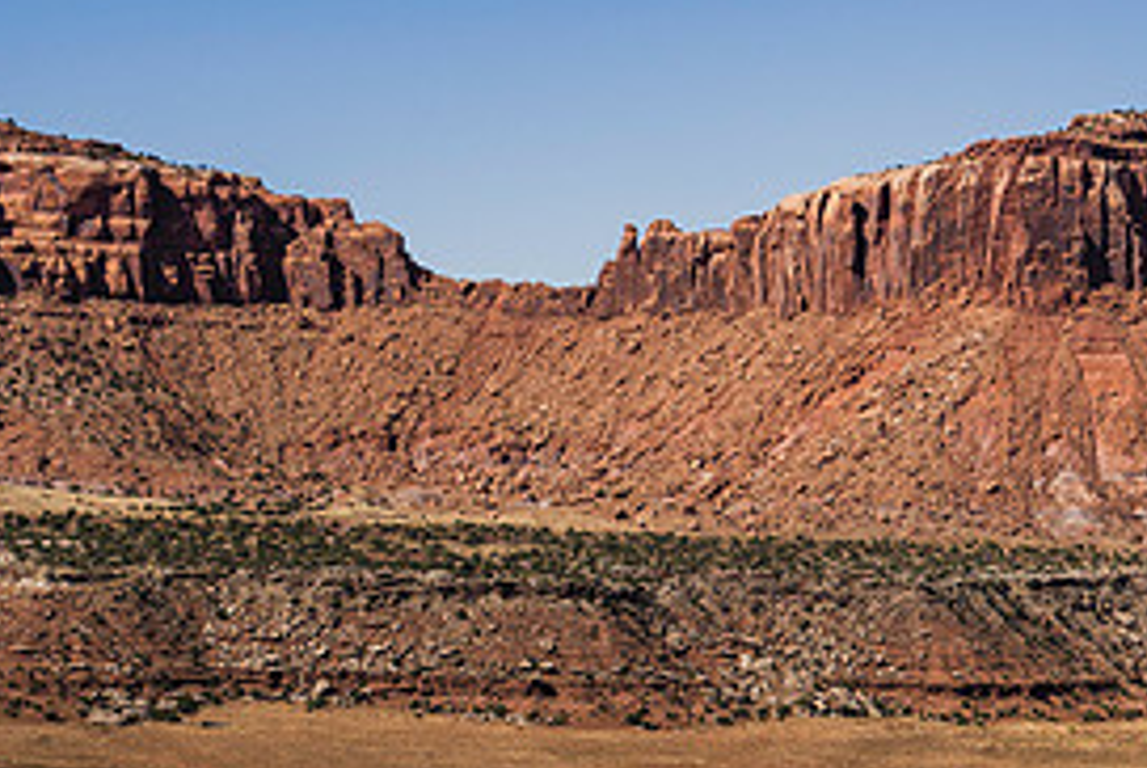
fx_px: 3540
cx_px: 1156
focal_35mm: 111
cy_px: 795
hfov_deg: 17.9
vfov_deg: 12.2
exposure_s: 1/640
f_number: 7.1
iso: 160
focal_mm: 48
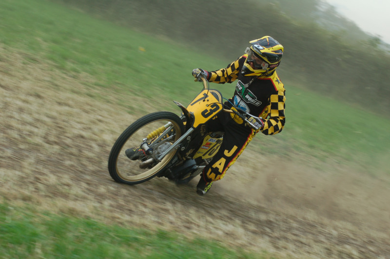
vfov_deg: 10.1
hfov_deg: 15.2
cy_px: 130
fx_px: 1461
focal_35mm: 135
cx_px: 195
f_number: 6.7
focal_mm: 90
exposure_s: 1/250
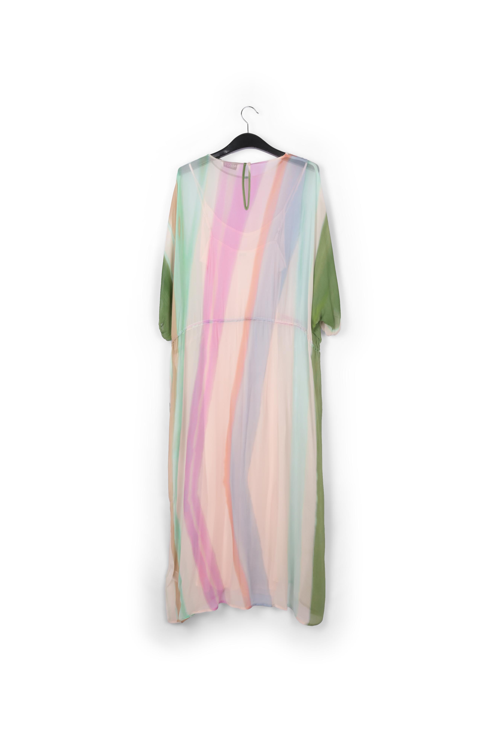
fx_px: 765
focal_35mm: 37
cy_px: 372
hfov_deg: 35.9
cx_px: 248
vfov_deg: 51.9
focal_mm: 37
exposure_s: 1/160
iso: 100
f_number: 13
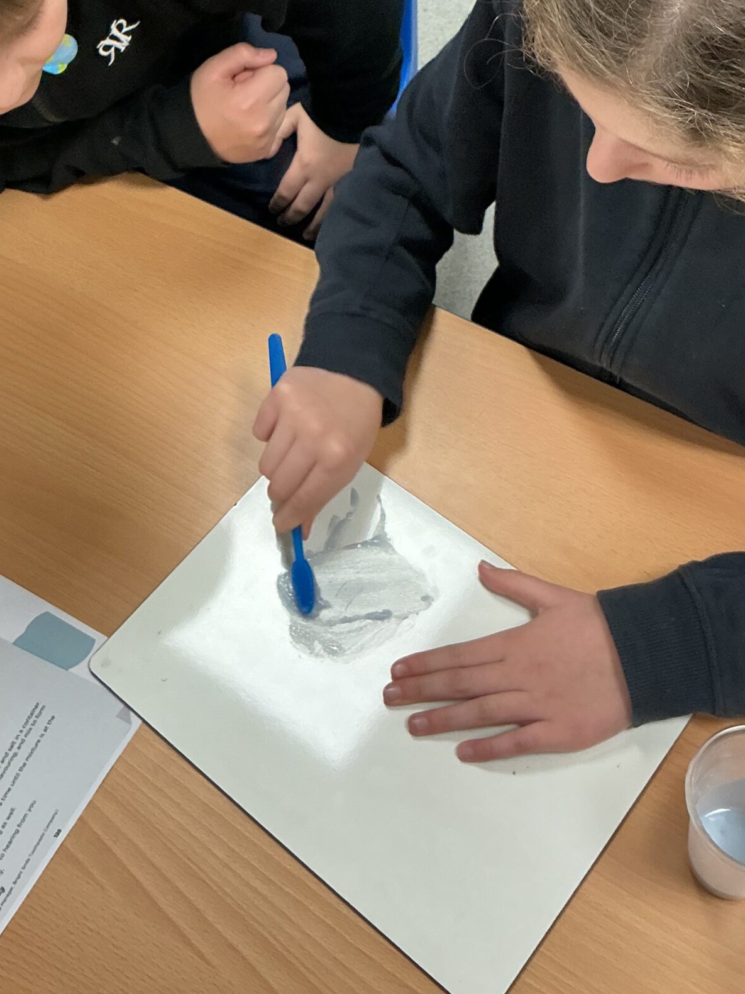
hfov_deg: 30.9
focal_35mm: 47
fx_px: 1349
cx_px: 338
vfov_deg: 39.2
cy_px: 228
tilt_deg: -50.5
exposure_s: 1/60
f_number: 1.8
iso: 125
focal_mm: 3
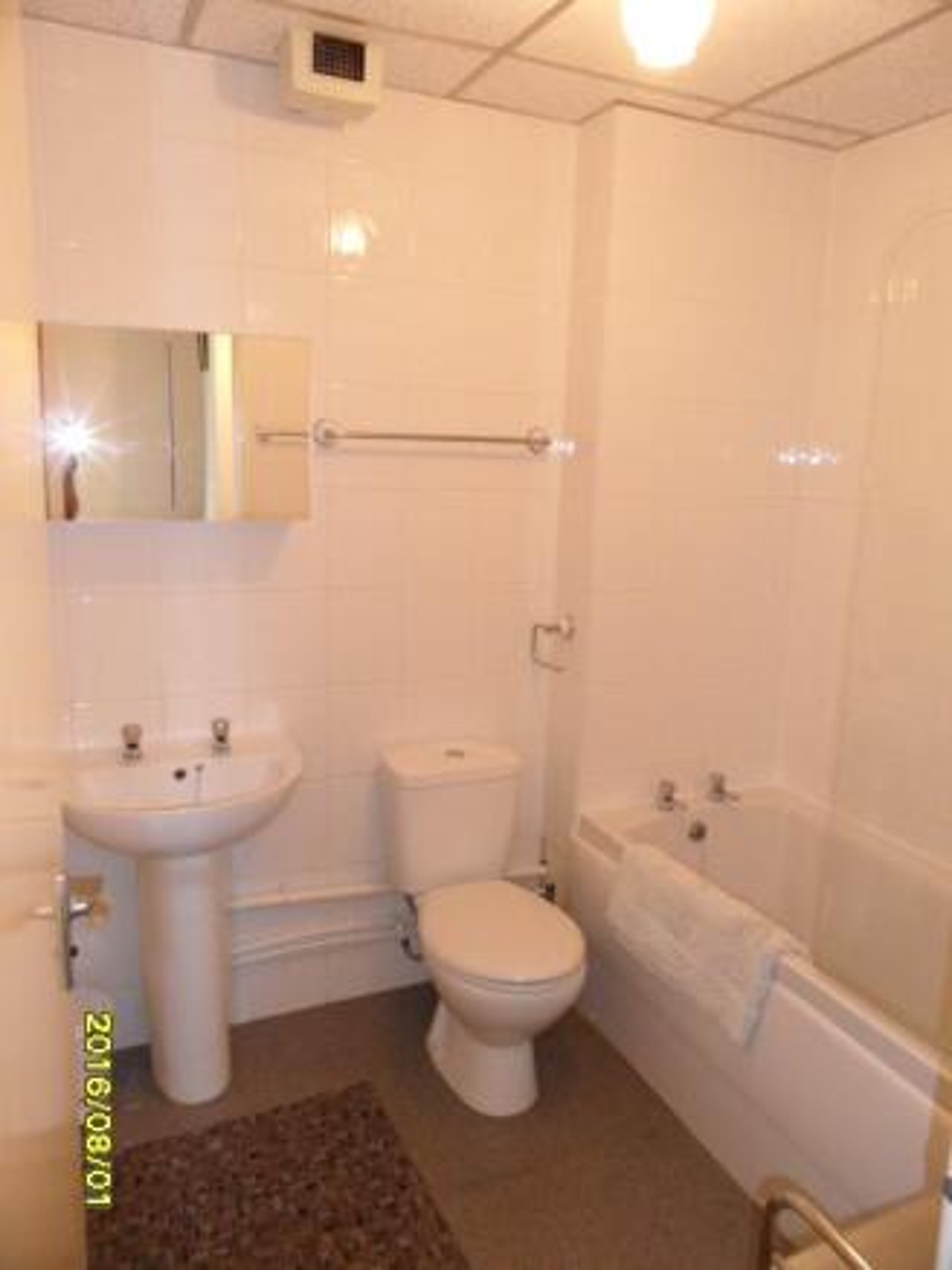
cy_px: 635
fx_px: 880
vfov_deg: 71.6
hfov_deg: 56.8
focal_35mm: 24
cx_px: 476
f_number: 3.2
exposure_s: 1/30
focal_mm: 3.9
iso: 200
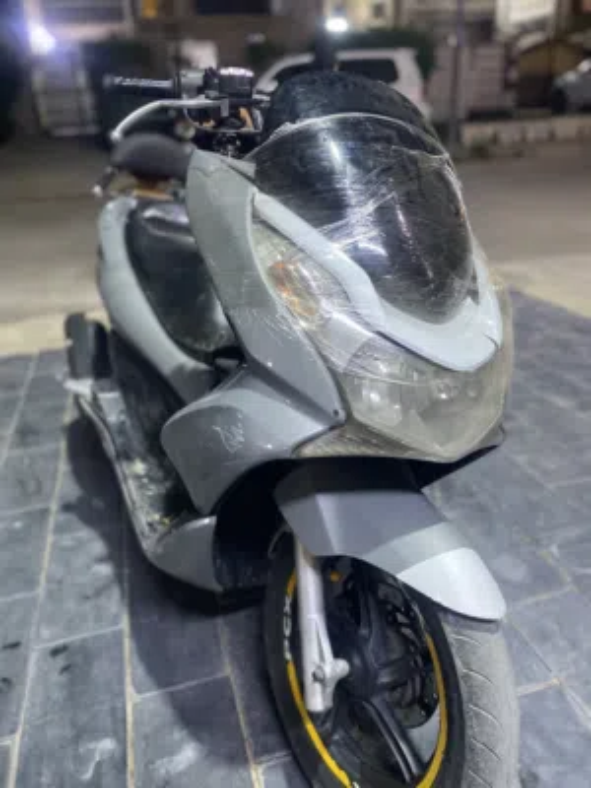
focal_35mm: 26
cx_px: 296
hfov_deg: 53.1
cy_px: 394
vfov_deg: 67.3
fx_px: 592
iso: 400
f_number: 1.8
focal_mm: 4.25
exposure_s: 1/34
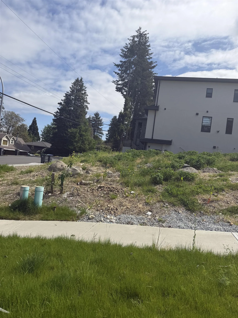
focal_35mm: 24
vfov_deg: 71.6
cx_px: 119
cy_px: 159
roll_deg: -6.0
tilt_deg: +0.7
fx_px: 220
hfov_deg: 56.8
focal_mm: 6.76
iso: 80
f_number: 1.78
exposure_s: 1/7353
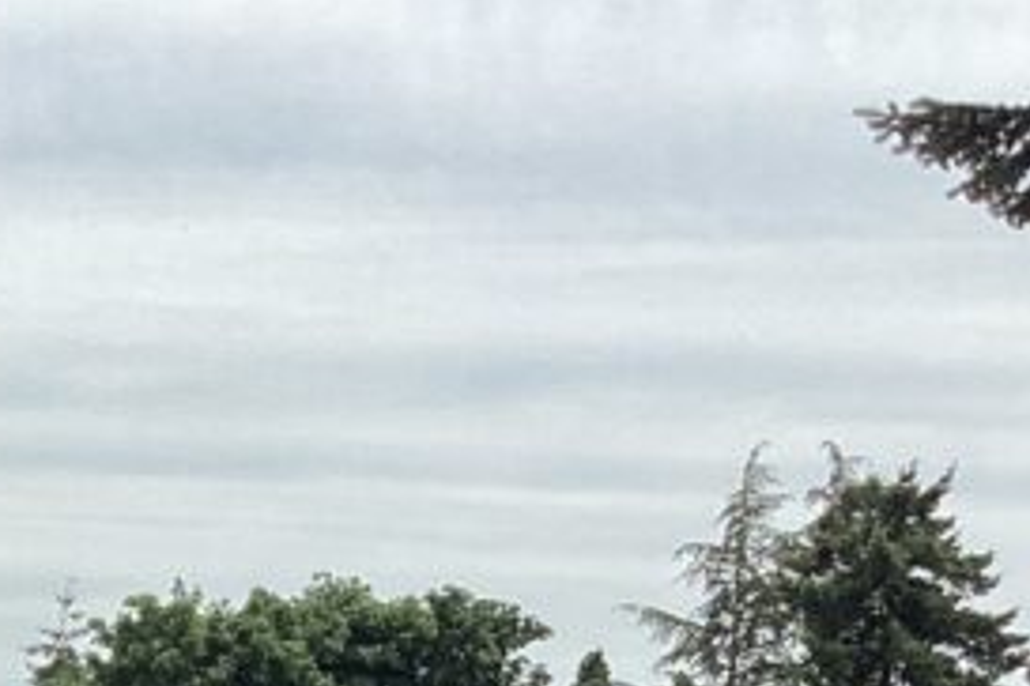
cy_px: 1410
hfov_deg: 16.1
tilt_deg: -7.9
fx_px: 3462
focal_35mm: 121
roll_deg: -1.5
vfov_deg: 10.4
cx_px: -294
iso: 25
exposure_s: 1/916
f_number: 2.4
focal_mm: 3.3
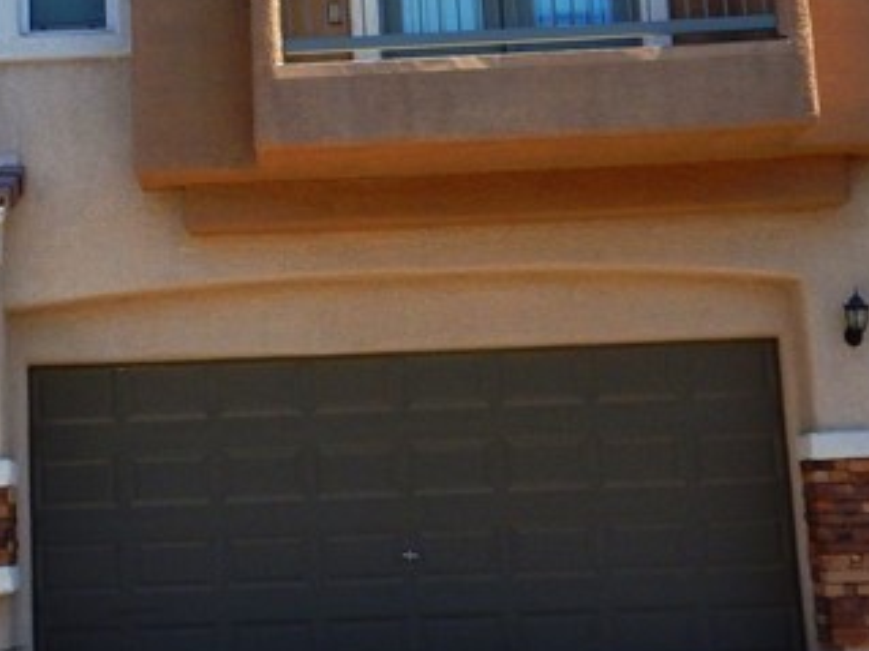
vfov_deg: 18.9
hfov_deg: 25.0
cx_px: 185
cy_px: 117
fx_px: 1932
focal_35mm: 77
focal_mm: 4.3
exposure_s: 1/800
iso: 125
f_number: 4.1
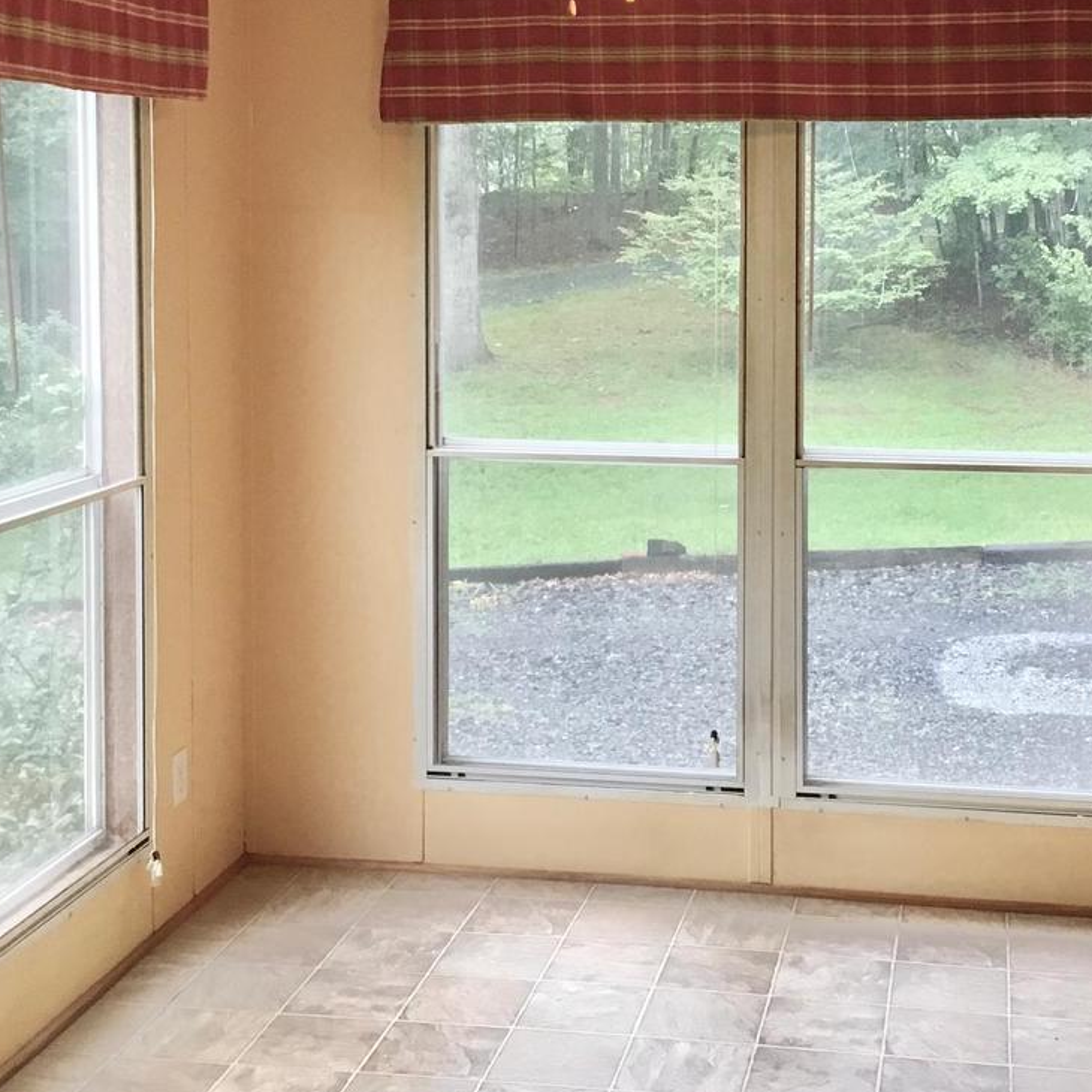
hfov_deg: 31.6
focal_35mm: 54
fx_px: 1927
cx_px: 646
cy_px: 318
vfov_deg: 31.2
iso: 32
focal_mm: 3.3
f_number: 2.4
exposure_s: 1/30
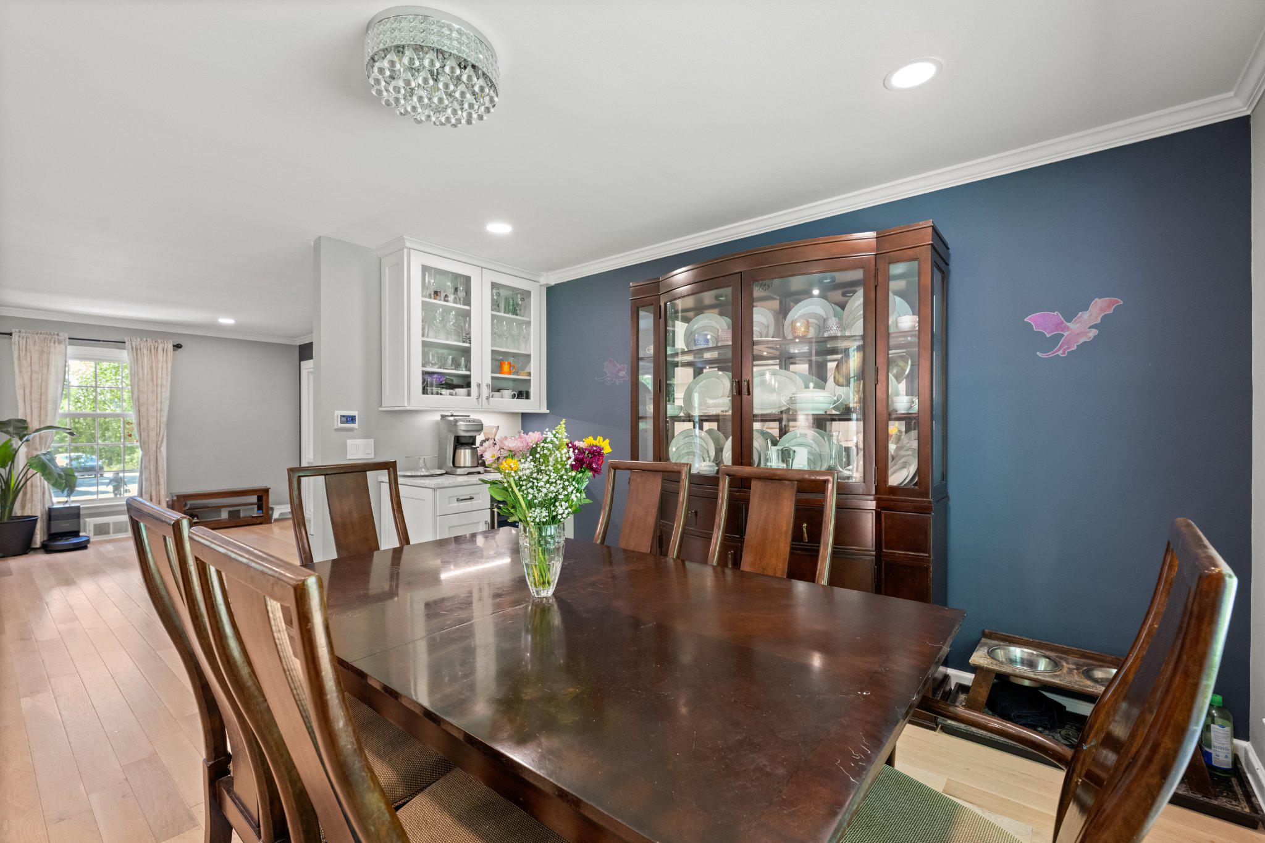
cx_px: 632
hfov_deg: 98.5
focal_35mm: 16
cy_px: 422
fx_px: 545
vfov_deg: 75.5
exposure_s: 1/10
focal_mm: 15.5
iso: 1600
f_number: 6.3
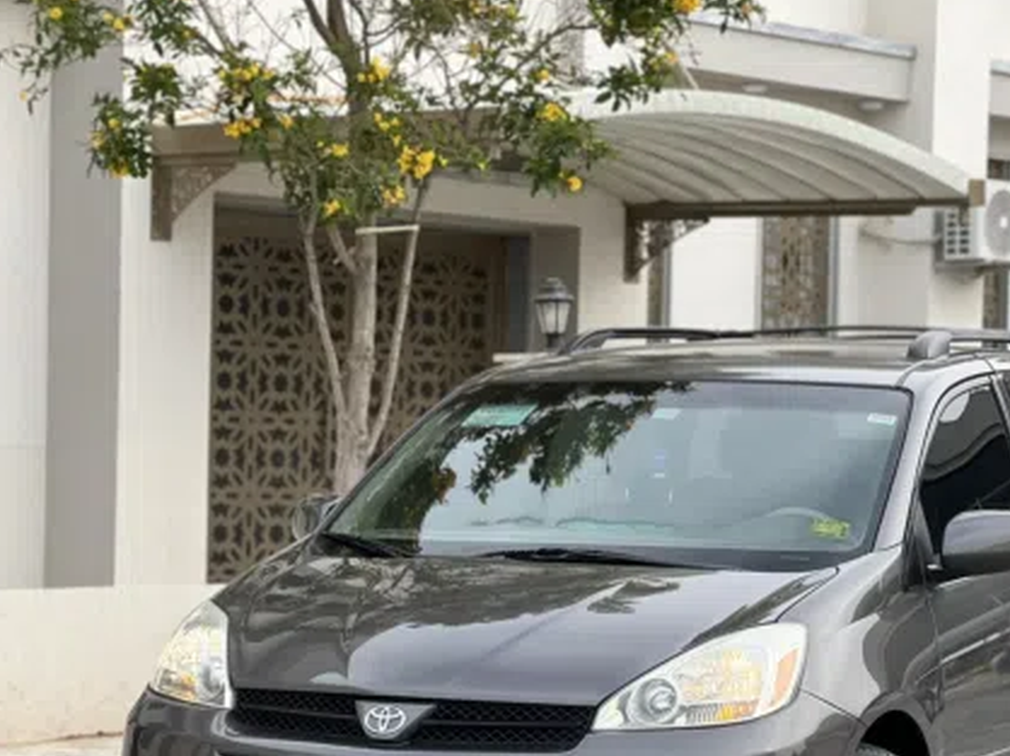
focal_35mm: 118
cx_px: 645
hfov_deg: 16.7
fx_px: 3441
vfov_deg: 12.5
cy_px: 565
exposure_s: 1/121
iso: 25
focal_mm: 9
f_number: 2.8
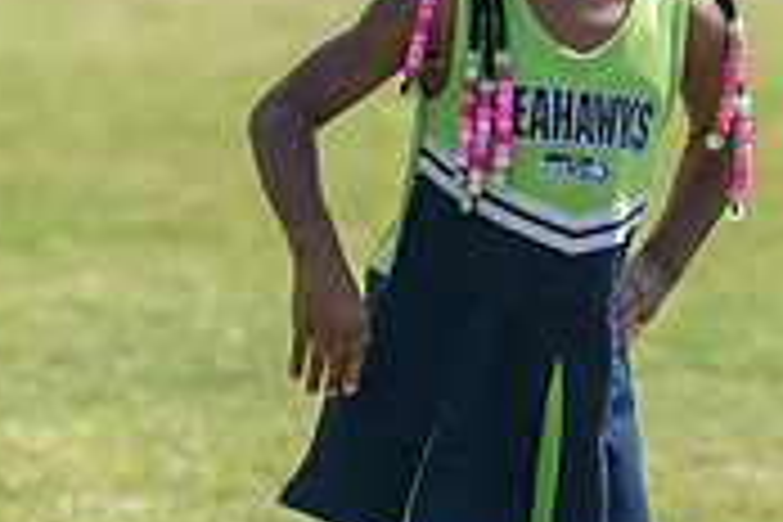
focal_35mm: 430
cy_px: 155
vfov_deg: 3.2
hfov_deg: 4.8
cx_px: 513
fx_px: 9352
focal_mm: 129
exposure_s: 1/1000
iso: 125
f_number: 4
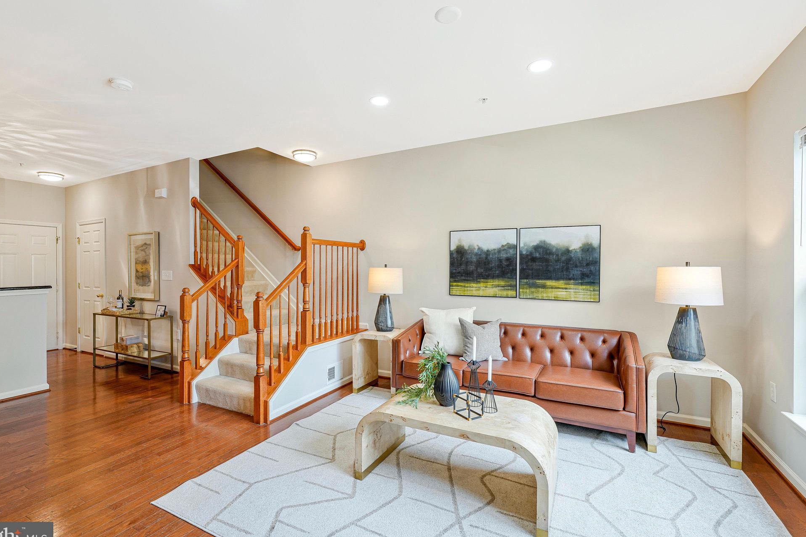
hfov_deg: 95.6
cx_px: 390
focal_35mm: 16
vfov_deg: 72.7
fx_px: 365
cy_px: 266
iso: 400
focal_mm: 15.3
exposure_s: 1/20
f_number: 8
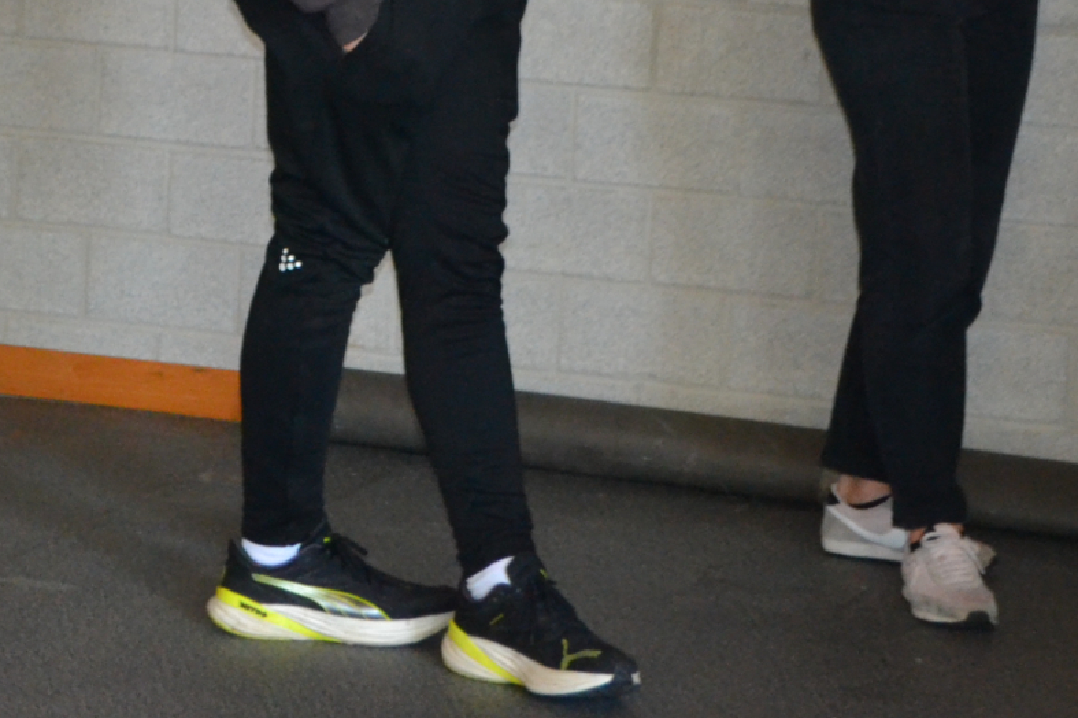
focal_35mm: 164
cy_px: -177
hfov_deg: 12.3
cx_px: -104
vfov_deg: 8.3
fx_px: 4909
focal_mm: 42
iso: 2000
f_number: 5.3
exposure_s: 1/60
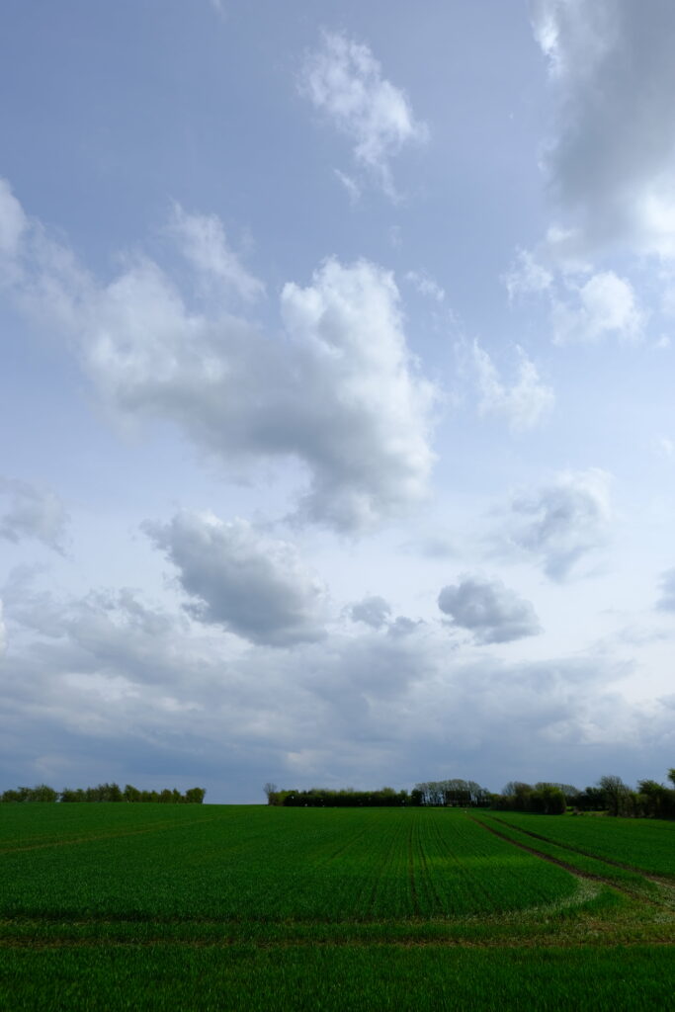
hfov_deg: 53.1
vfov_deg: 73.7
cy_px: 506
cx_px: 338
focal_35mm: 24
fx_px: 675
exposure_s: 1/2000
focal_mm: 16
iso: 200
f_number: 4
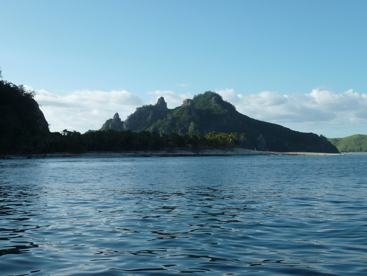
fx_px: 509
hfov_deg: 39.7
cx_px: 184
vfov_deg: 30.3
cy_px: 138
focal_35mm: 48
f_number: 4.5
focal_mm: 7.9
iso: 80
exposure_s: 1/400
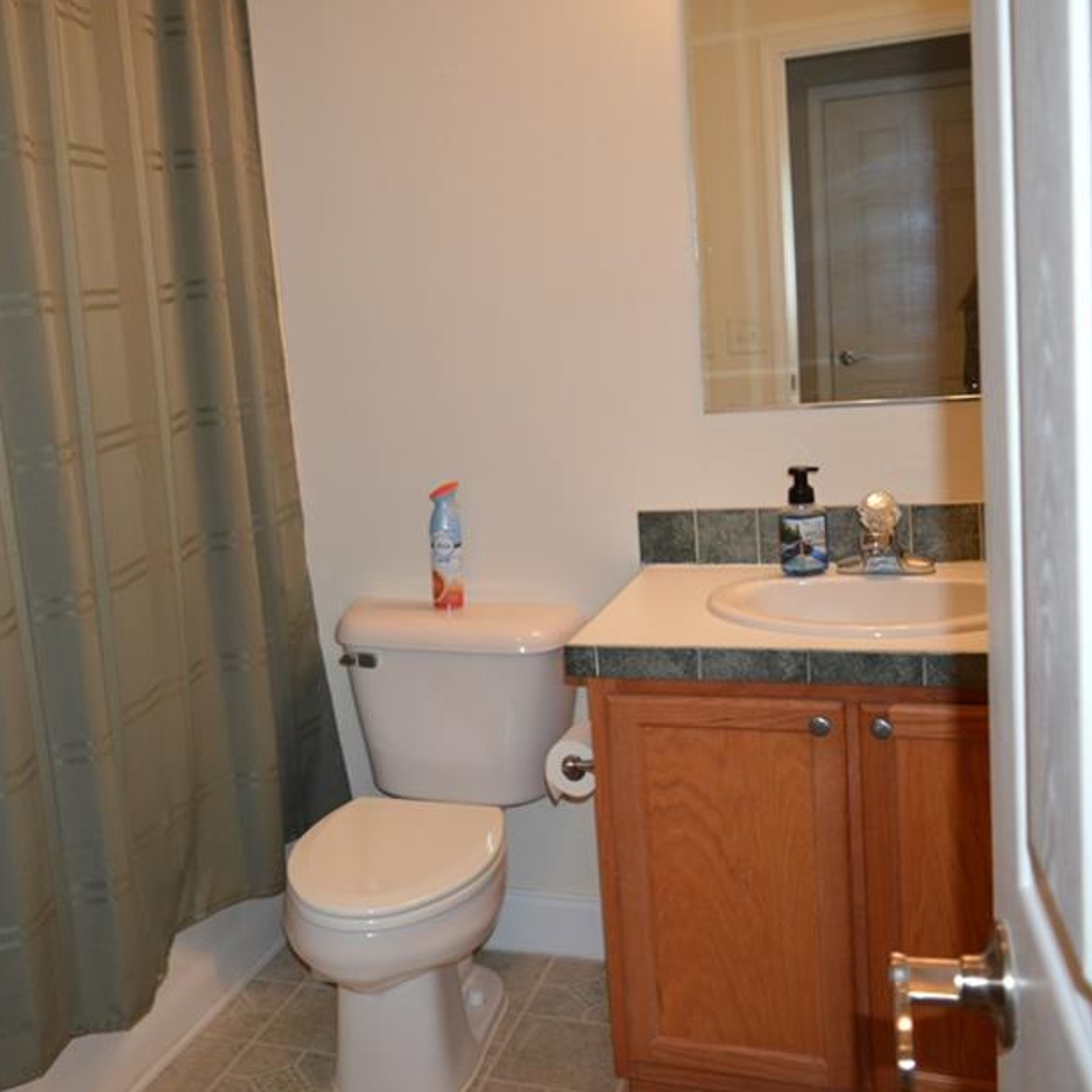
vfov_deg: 43.8
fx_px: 1356
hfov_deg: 42.9
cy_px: 509
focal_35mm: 38
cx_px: 316
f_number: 3.5
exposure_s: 1/60
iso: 560
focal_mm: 18
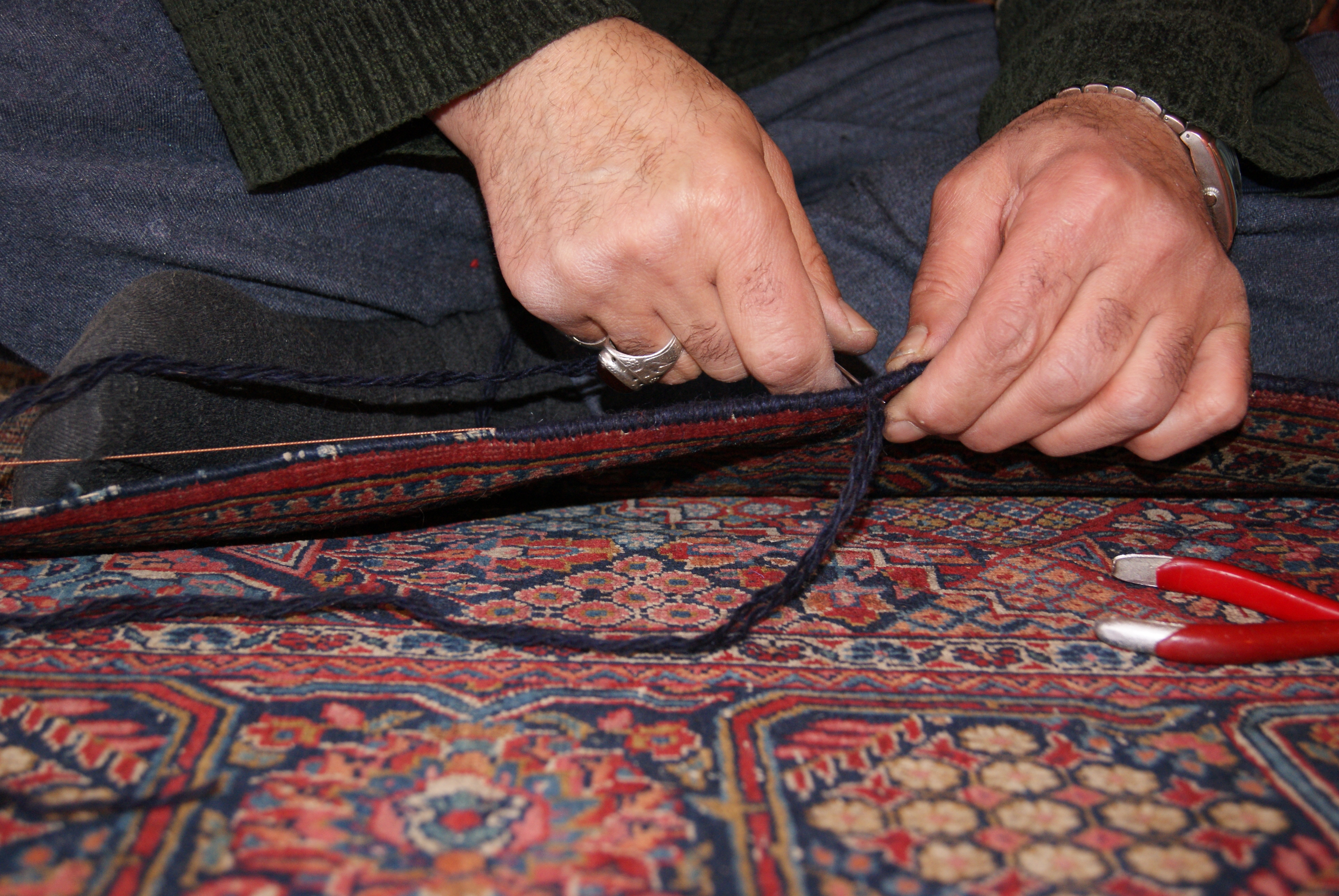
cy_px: 448
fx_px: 3072
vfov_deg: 16.6
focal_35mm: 82
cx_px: 670
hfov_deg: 24.6
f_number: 5.6
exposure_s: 1/80
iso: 400
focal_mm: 55
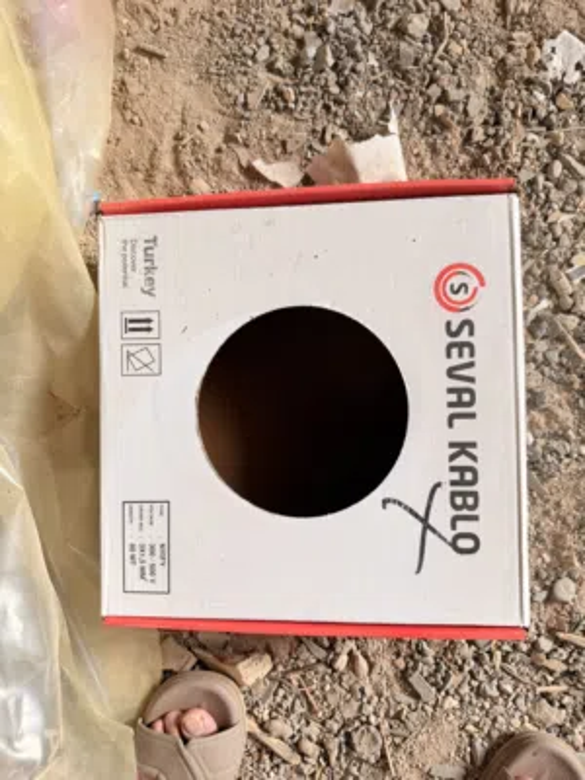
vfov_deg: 71.6
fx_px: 541
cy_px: 390
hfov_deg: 56.8
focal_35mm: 24
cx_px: 292
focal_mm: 6.76
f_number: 1.78
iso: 64
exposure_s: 1/157
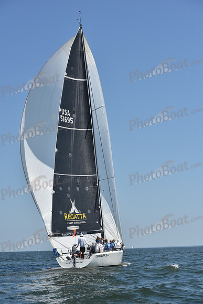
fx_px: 592
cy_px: 152
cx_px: 102
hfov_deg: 19.5
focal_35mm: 70
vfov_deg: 28.8
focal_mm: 70
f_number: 9
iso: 250
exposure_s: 1/1250
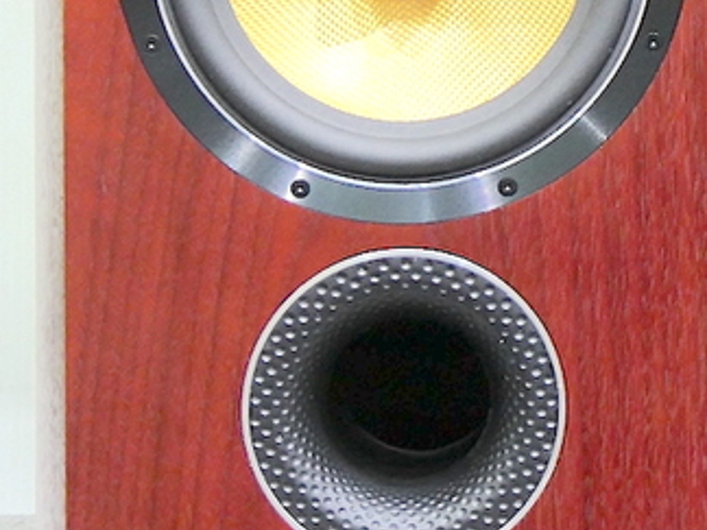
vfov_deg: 4.4
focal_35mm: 341
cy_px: 24
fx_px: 6965
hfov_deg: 5.8
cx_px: 851
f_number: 5.1
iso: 200
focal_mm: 20.6
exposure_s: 1/5
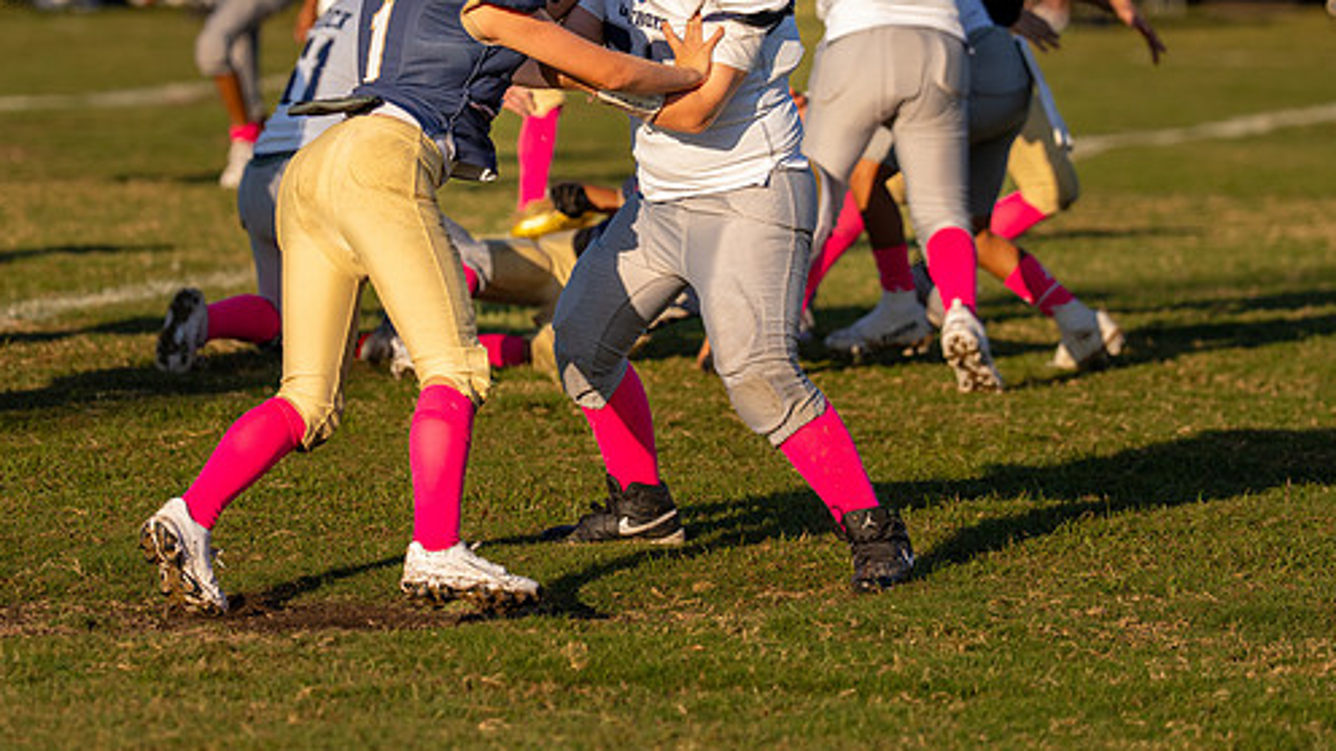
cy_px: 132
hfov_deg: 7.8
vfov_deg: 4.4
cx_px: 539
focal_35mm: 278
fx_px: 9848
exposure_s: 1/4000
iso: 400
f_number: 2.8
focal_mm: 144
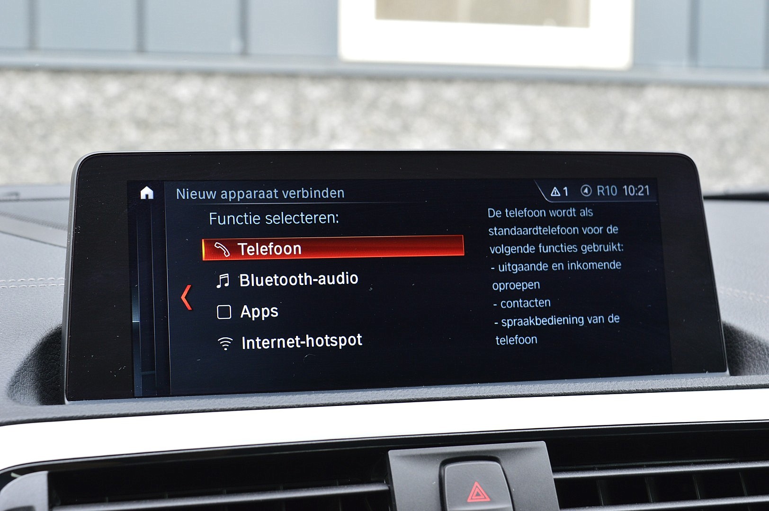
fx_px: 1281
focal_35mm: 60
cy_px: 256
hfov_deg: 33.4
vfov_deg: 22.6
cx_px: 384
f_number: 8
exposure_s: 1/60
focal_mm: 40
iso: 500
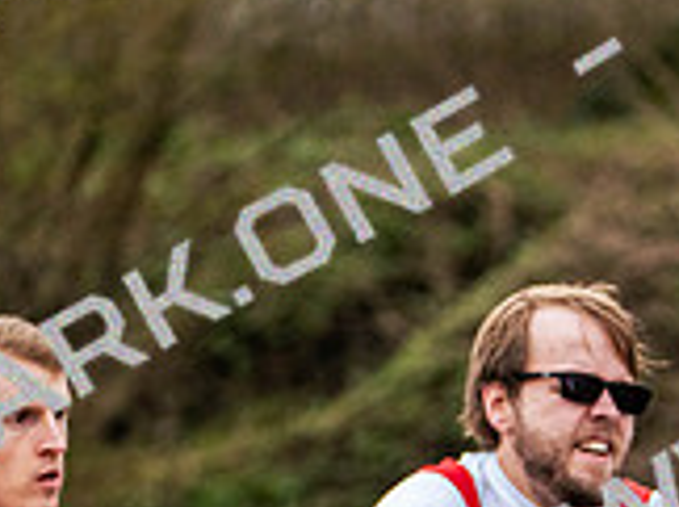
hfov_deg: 2.1
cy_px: 647
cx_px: 951
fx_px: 18117
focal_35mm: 925
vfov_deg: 1.6
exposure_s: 1/2000
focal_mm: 268
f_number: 6.3
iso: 2000
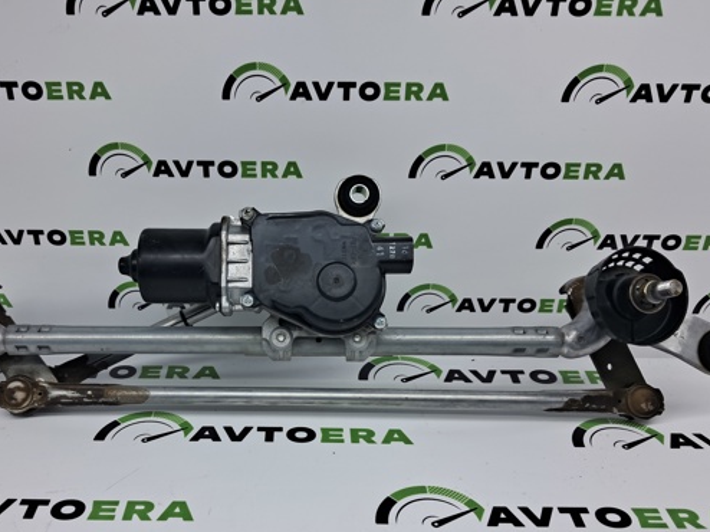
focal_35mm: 35
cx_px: 290
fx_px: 718
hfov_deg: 52.4
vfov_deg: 40.4
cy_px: 330
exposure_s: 1/100
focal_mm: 4
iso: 50
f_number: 1.8
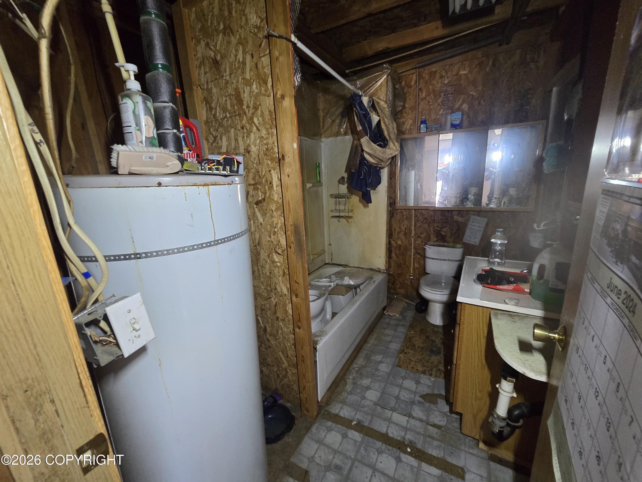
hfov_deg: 106.2
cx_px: 321
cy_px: 241
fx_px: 241
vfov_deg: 89.9
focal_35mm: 13
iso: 500
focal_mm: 2.2
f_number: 2.2
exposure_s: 1/51.6
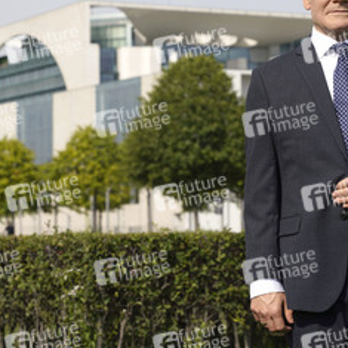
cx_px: 152
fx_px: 1444
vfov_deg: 13.7
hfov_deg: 13.7
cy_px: 157
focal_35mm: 127
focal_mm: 78
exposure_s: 1/640
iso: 100
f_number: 6.3
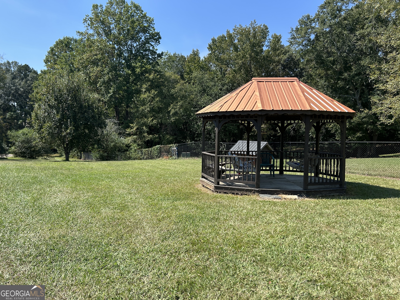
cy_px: 150
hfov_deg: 67.3
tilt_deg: -5.3
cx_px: 200
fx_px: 300
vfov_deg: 53.1
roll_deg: -1.0
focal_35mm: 26
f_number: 1.5
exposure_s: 1/2165
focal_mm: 5.7
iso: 50
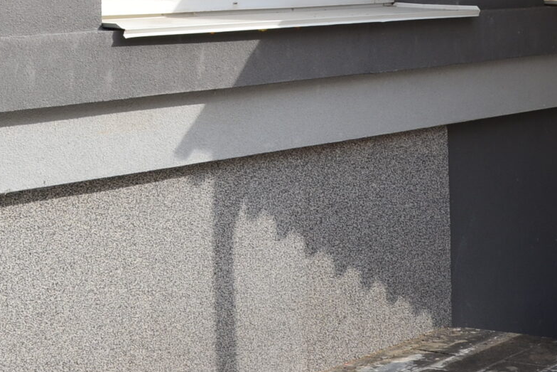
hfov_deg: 18.2
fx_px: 1702
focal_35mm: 110
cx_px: 518
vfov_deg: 12.3
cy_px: -26
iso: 200
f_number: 11
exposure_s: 1/125
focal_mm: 30
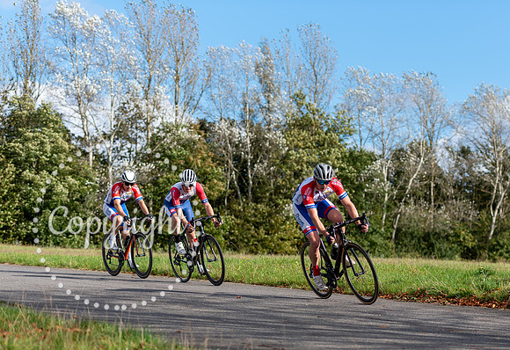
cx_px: 318
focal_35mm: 86
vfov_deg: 16.1
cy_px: 212
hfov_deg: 23.3
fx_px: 1236
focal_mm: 70
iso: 160
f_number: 2.8
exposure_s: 1/3200
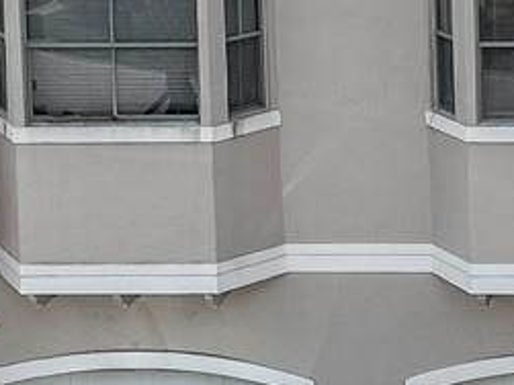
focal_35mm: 153
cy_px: 489
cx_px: 627
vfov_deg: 9.5
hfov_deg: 12.6
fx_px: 2271
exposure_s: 1/2500
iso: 120
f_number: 2.8
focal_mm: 12.29
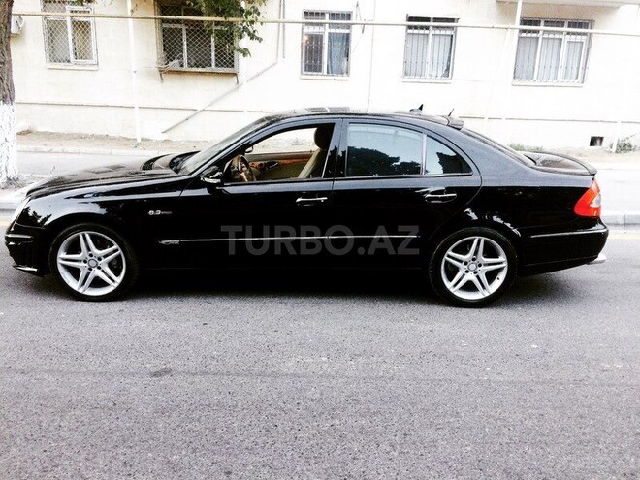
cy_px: 240
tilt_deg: -16.8
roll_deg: -2.4
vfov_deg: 48.2
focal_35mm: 29
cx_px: 320
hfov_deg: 61.7
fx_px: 536
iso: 80
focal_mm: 4.15
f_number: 2.2
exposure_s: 1/33
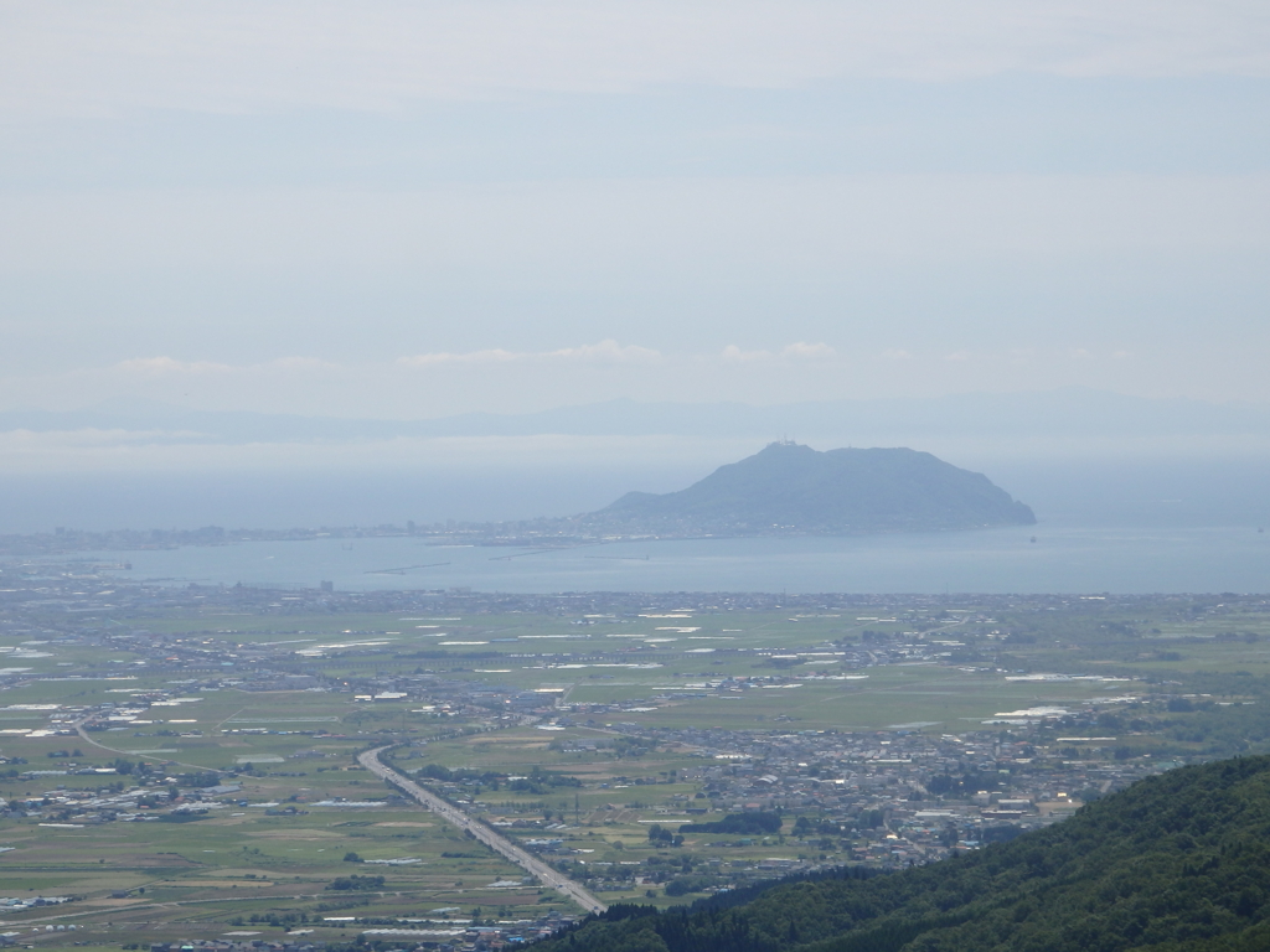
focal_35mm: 140
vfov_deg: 10.6
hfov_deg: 14.1
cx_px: 635
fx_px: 5136
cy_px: 476
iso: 125
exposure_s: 1/1000
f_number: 5.4
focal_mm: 25.1
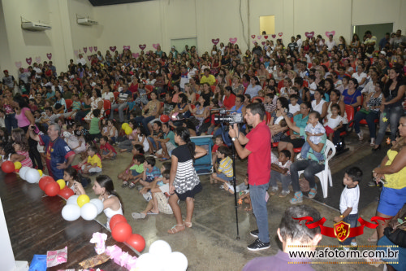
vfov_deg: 43.6
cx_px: 203
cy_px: 136
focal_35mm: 30
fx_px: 338
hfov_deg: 61.9
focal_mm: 20
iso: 3200
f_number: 3.5
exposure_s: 1/60
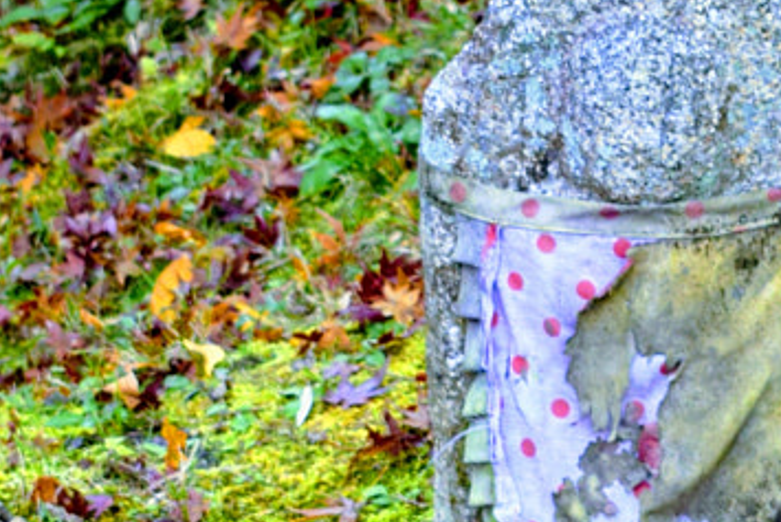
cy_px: 825
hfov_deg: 7.9
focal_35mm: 257
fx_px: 5577
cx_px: 983
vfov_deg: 5.3
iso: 400
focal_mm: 38
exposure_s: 1/80
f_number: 4.8
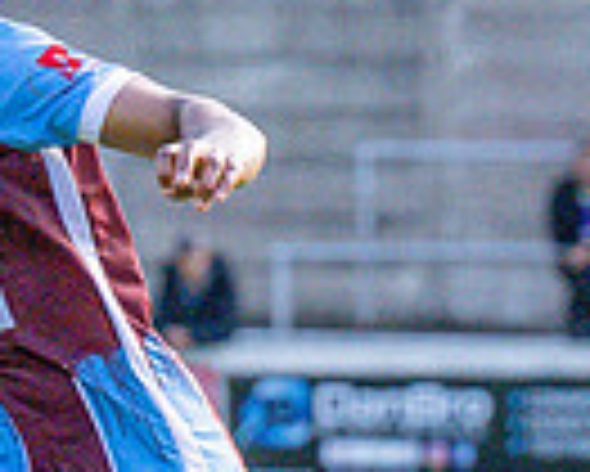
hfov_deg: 1.6
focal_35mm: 1178
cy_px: 599
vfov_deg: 1.3
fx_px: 20585
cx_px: -442
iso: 400
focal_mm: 135
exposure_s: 1/3200
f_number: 4
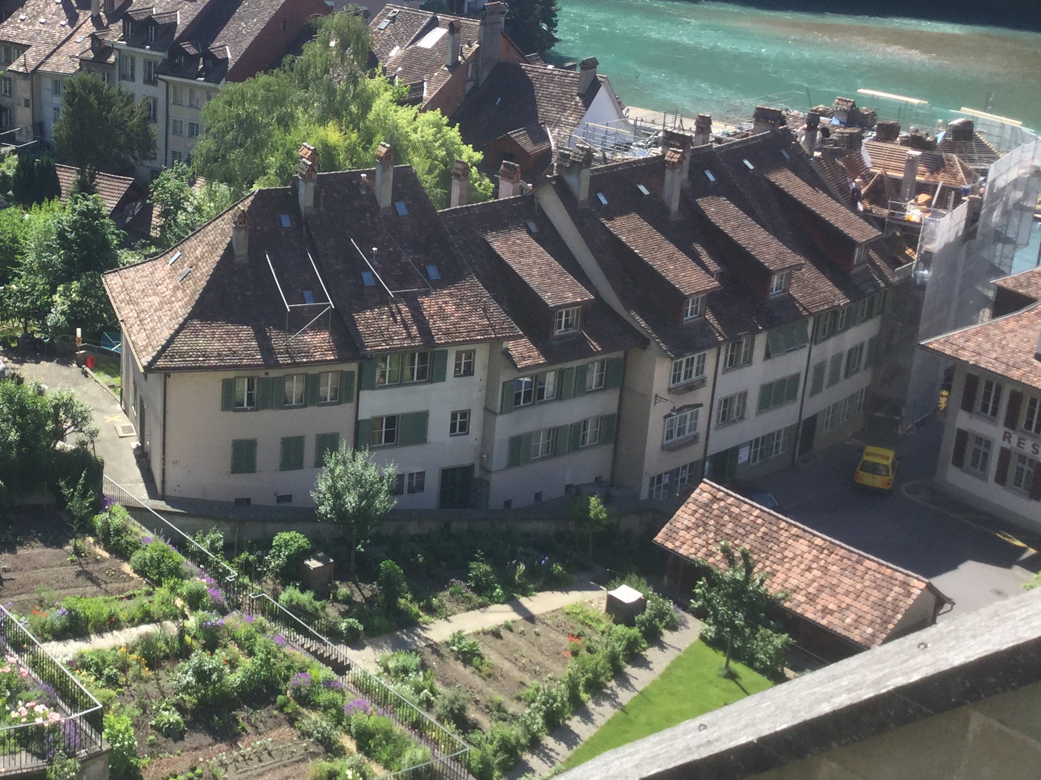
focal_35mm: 52
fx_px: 1564
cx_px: 225
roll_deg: -1.2
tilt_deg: -19.0
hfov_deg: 35.7
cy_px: 243
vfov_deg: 27.8
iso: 25
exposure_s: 1/515
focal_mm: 3.3
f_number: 2.4
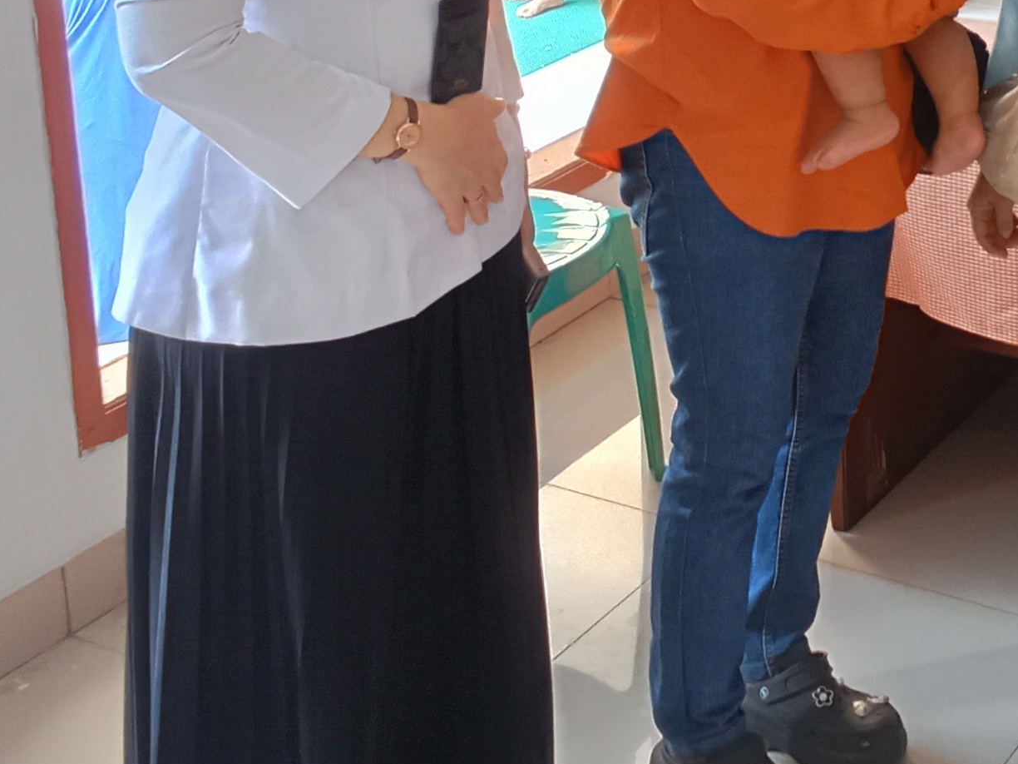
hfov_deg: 26.3
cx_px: 890
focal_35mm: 72
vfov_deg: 19.4
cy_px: -109
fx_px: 2117
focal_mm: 2.79
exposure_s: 1/33.3
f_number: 2
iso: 212
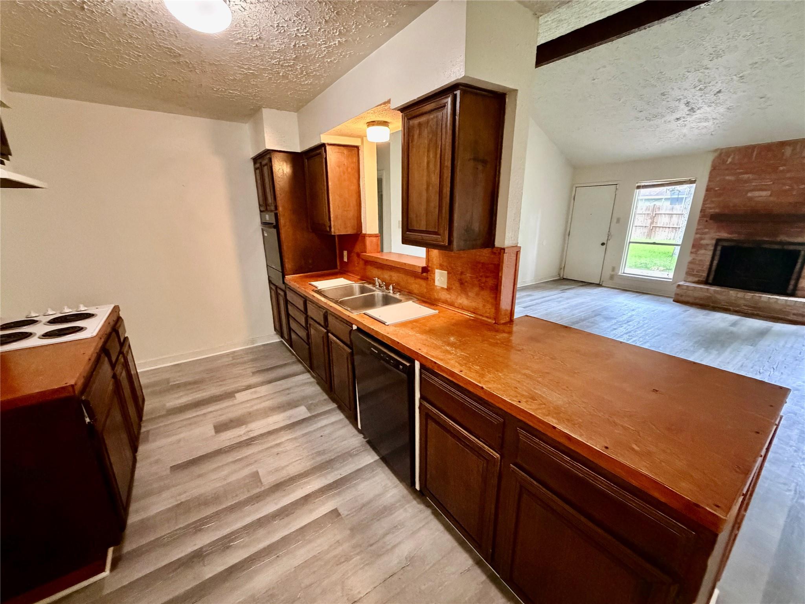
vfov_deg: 85.7
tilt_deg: -16.6
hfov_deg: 102.1
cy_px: 302
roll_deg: +1.4
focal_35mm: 14
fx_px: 326
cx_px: 402
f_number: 2.2
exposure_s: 1/60
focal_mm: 2.22
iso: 1250
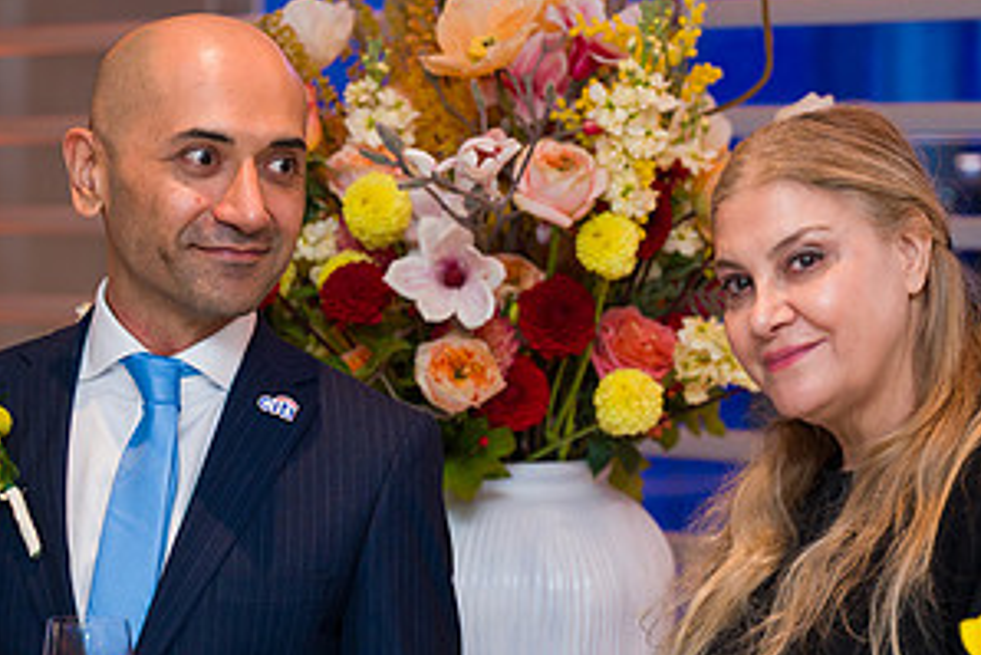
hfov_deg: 13.0
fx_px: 4307
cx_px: 488
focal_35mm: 158
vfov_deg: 8.7
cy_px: 435
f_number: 3.2
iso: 800
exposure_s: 1/160
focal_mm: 77
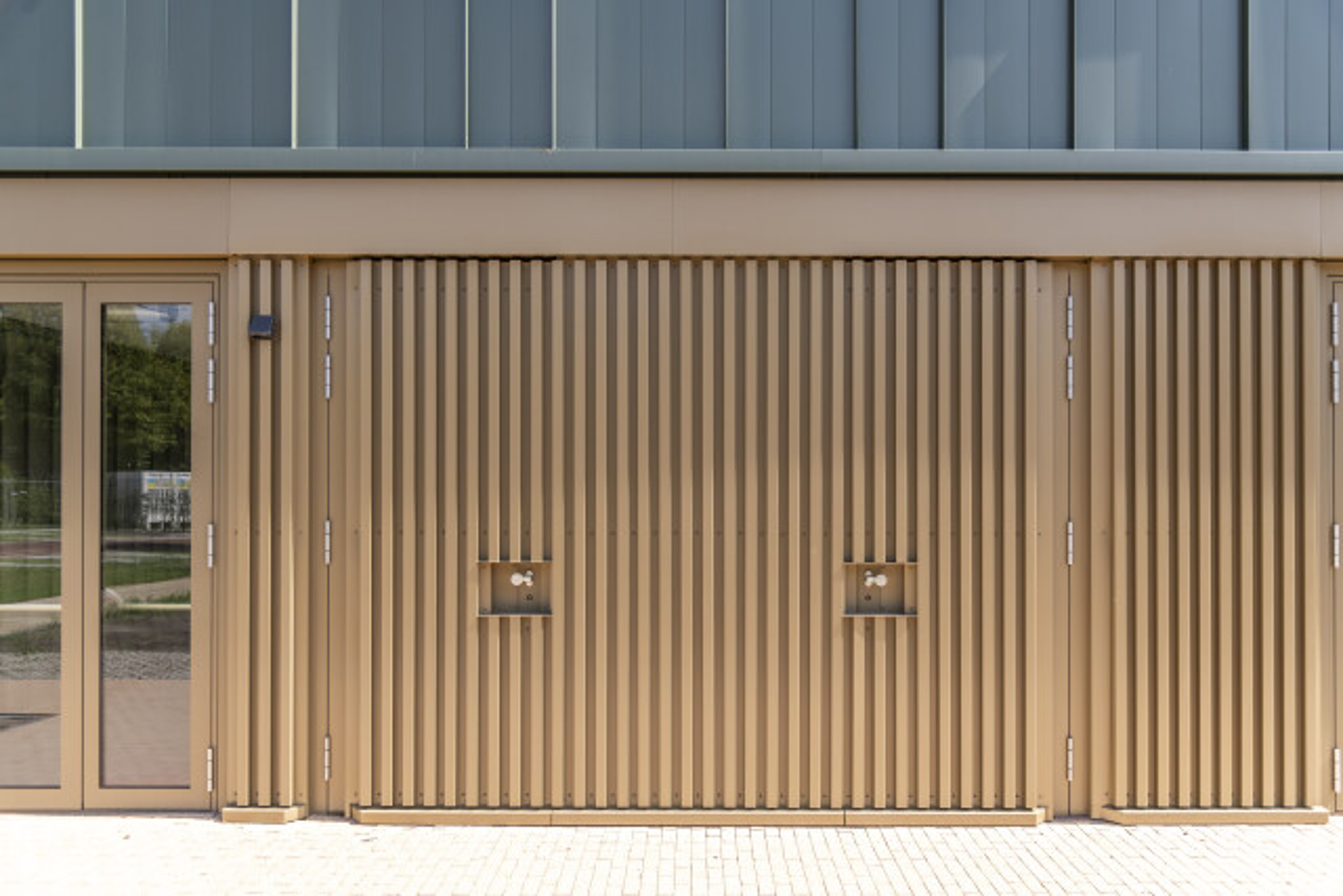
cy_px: 448
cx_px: 672
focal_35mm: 30
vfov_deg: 43.6
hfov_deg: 61.9
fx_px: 1119
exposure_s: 1/800
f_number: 4
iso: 250
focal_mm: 30
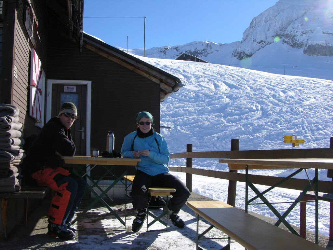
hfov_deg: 52.6
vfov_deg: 40.7
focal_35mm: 35
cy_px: 125
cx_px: 166
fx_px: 337
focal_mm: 8.9
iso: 50
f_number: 6.3
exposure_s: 1/216
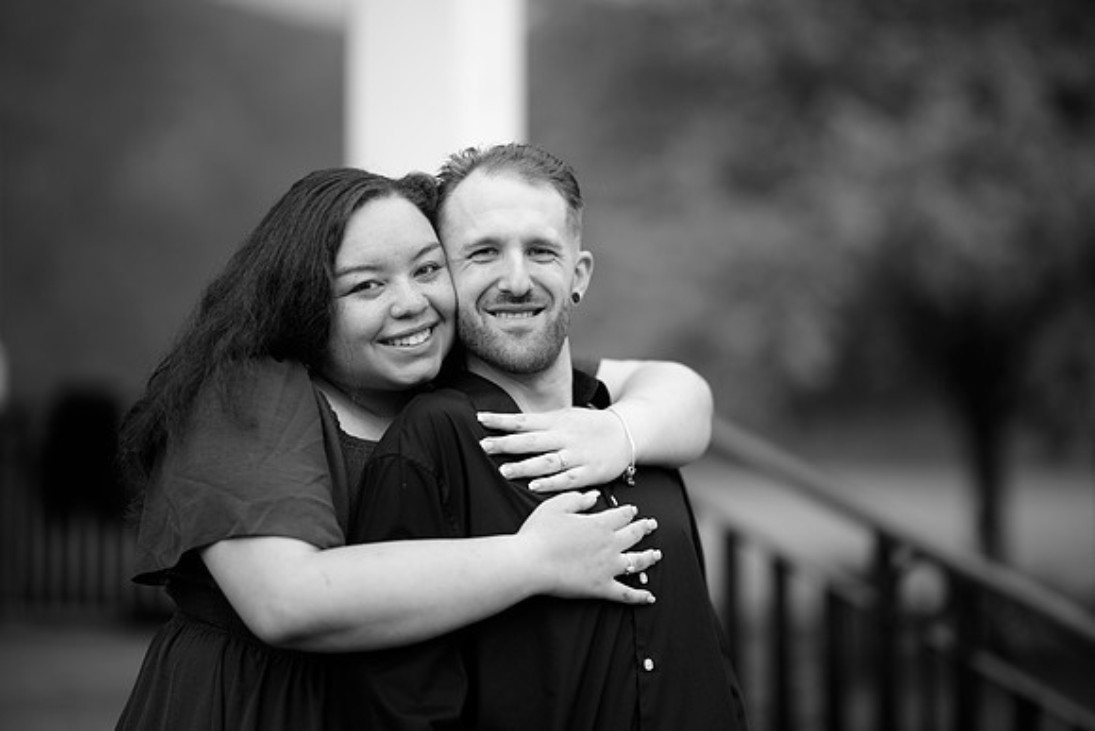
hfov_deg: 23.9
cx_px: 548
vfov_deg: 16.1
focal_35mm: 85
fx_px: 2586
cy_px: 366
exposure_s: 1/250
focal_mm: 85
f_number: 1.2
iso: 80
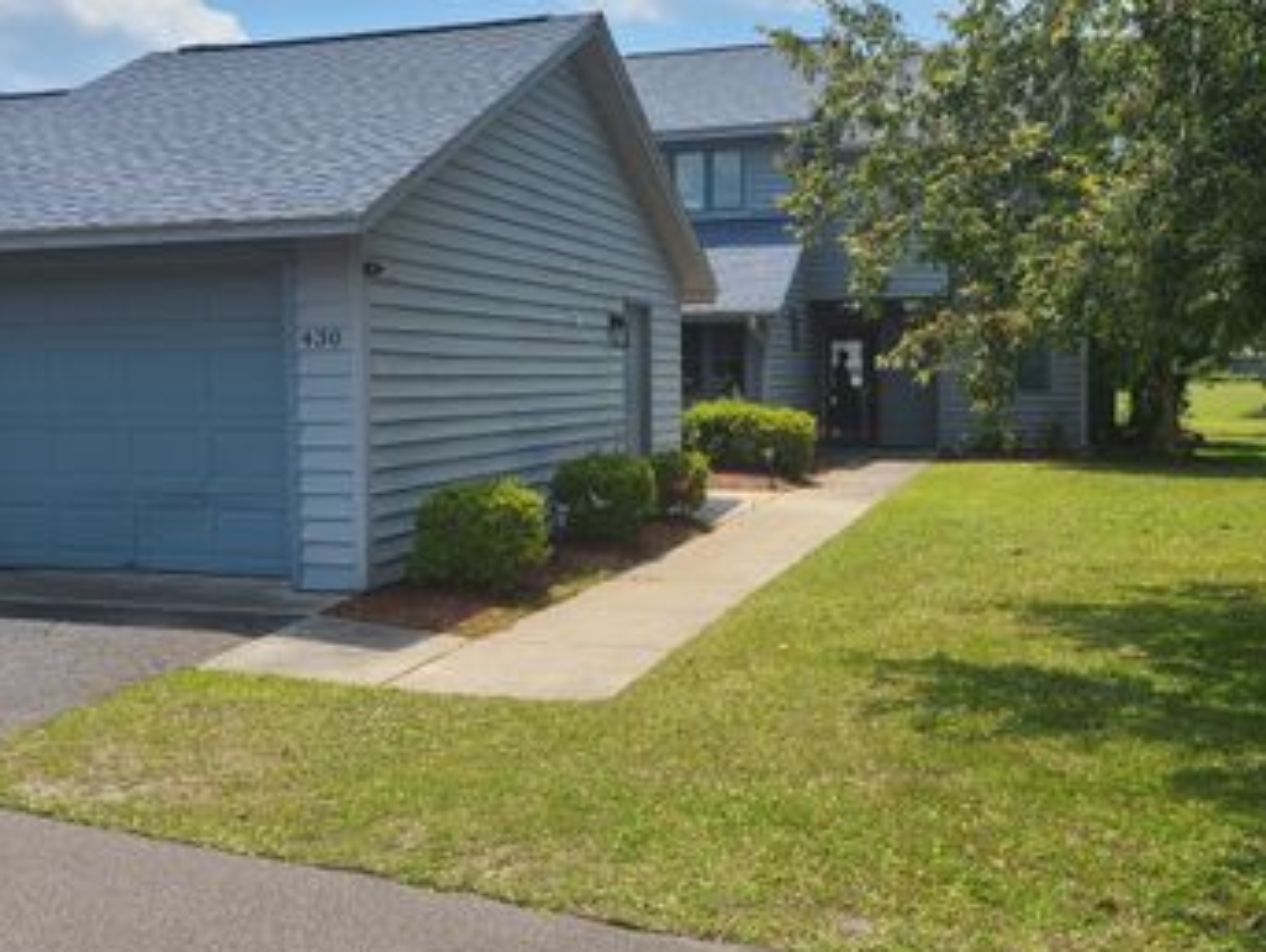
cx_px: 614
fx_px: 1391
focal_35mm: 38
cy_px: 454
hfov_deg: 48.9
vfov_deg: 37.8
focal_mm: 5.4
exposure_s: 1/2038
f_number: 1.8
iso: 40
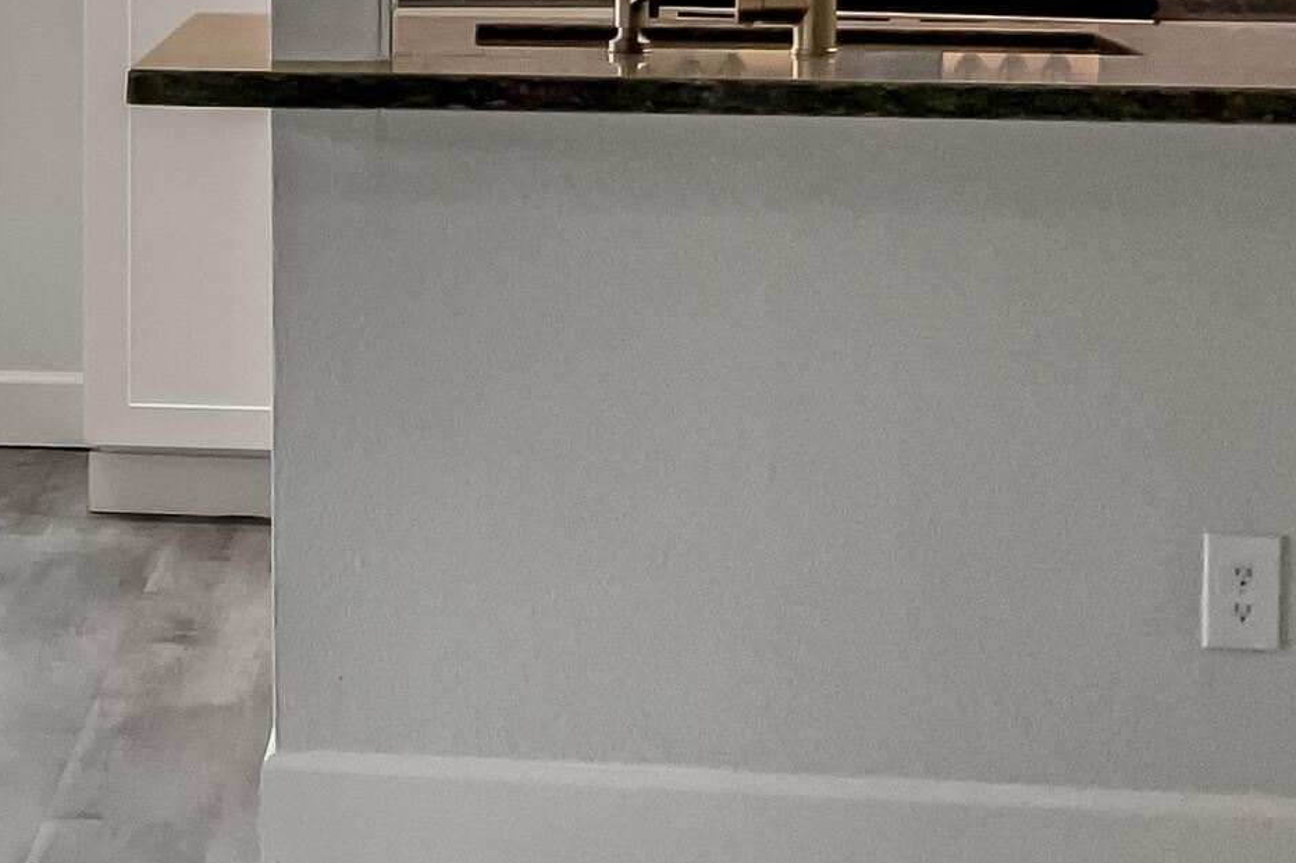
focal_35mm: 97
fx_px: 3491
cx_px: -620
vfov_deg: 14.1
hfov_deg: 18.7
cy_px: 409
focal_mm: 3
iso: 64
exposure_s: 1/120
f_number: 1.8
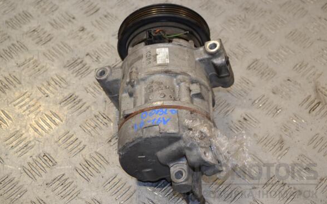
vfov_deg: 22.0
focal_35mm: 59
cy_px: 98
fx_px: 526
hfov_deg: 34.6
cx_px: 163
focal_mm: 38
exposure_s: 1/60
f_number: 5
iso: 160
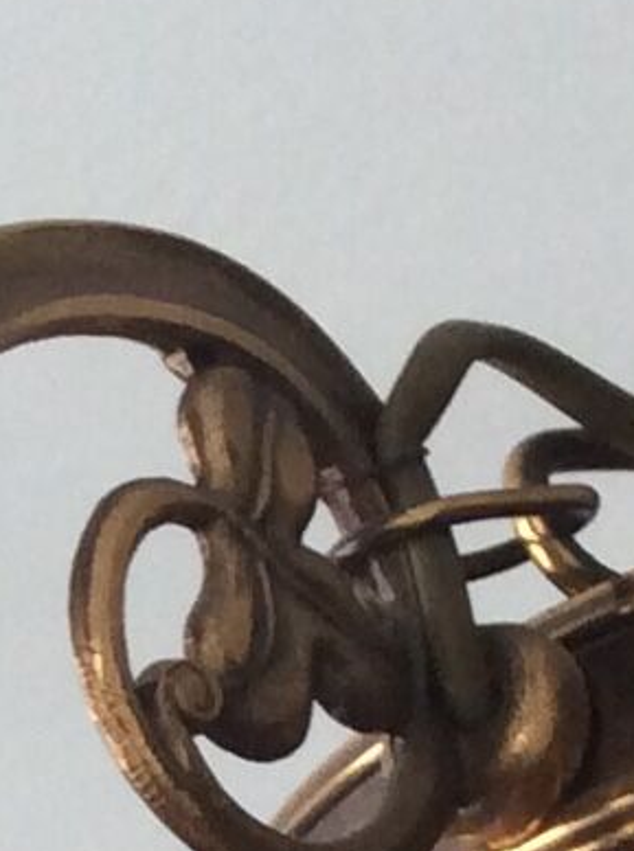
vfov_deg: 9.2
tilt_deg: +28.3
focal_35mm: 214
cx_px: -197
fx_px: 5249
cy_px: 952
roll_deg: -1.3
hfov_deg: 6.8
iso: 40
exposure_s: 1/50
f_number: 2.4
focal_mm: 3.3
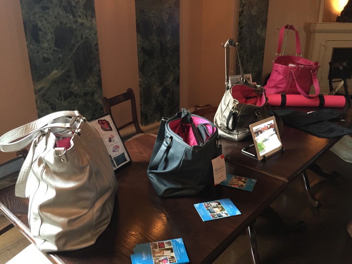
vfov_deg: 48.2
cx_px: 176
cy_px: 132
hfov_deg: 61.7
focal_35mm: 29
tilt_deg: -18.0
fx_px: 295
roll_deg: -0.2
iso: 250
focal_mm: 4.15
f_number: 2.2
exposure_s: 1/17
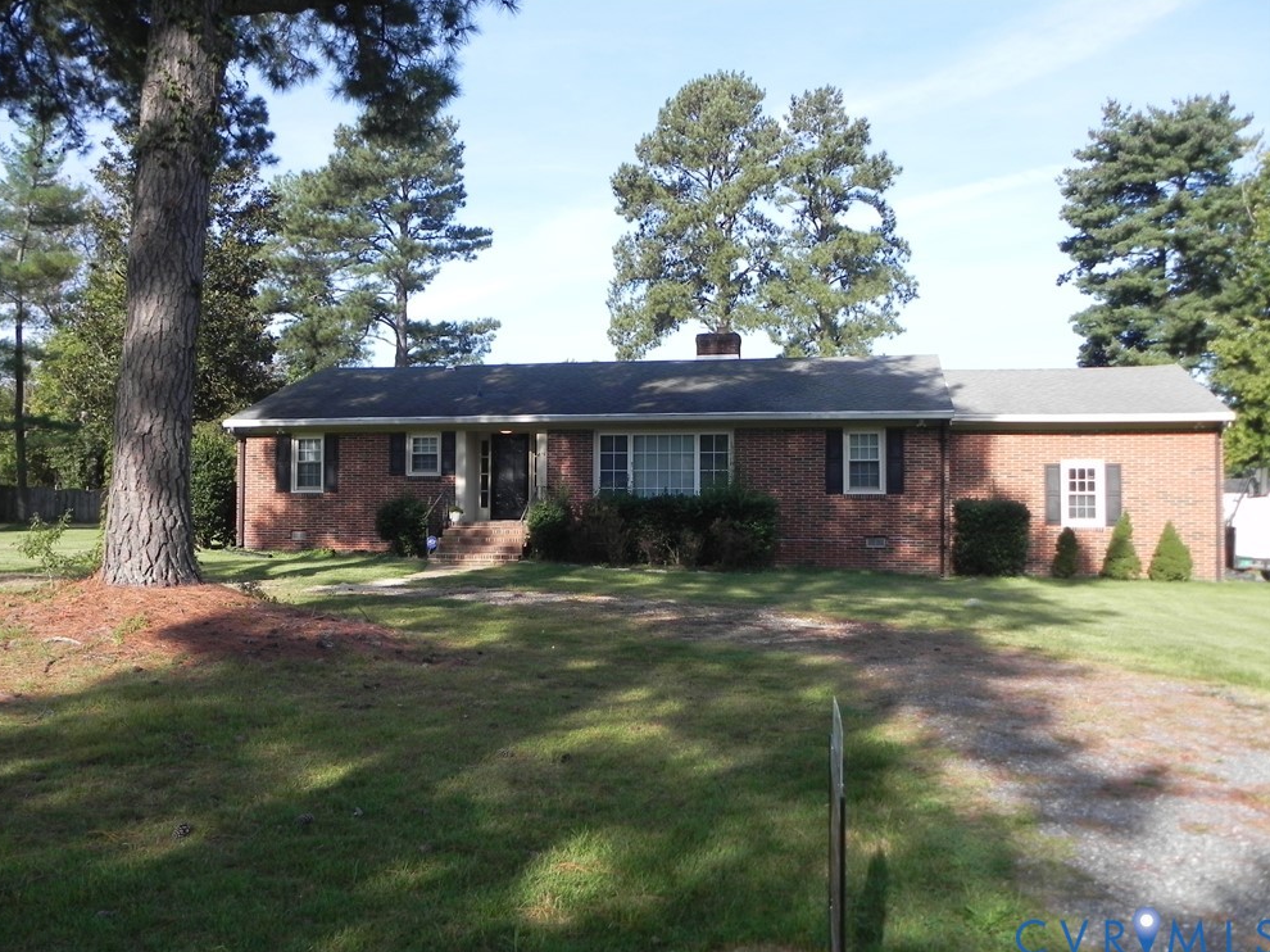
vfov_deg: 46.8
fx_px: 1100
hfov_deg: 60.0
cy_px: 480
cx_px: 621
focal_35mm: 30
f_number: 2.8
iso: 160
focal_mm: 5.2
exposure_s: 1/887
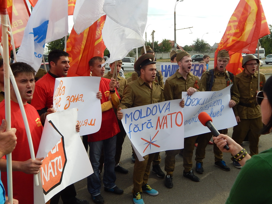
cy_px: 102
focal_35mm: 35
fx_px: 275
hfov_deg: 52.6
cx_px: 136
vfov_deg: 40.7
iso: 125
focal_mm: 6.1
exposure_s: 1/640
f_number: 3.3
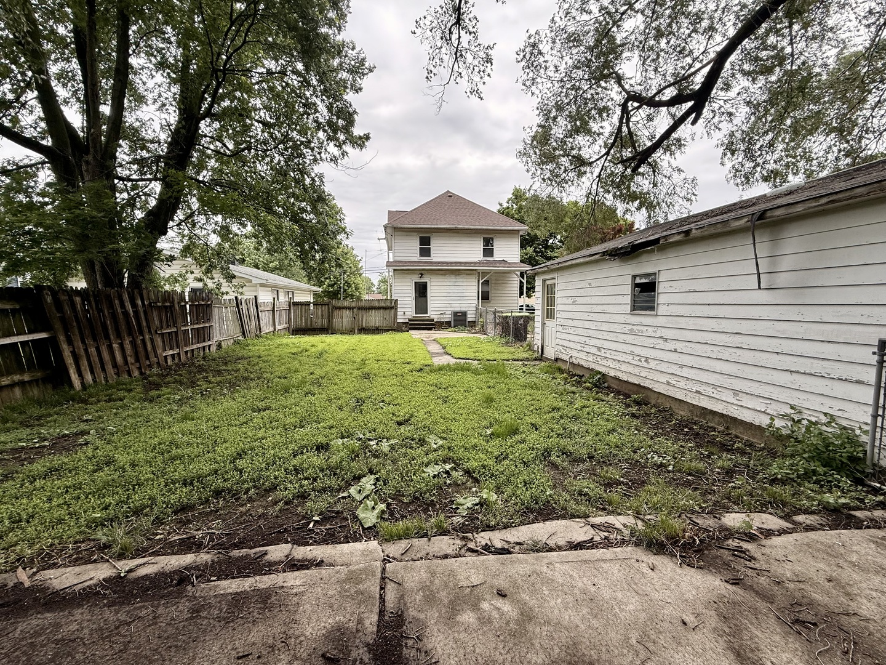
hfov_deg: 102.1
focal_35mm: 14
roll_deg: -0.1
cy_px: 332
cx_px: 443
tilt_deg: -5.8
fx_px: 358
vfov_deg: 85.7
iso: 64
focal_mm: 2.22
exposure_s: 1/315
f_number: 2.2
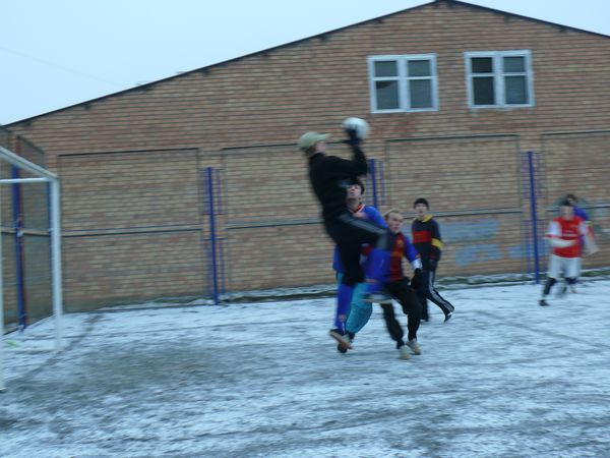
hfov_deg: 37.5
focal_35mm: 51
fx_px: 899
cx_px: 305
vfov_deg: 28.6
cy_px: 229
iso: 100
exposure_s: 1/50
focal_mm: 9.3
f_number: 3.2
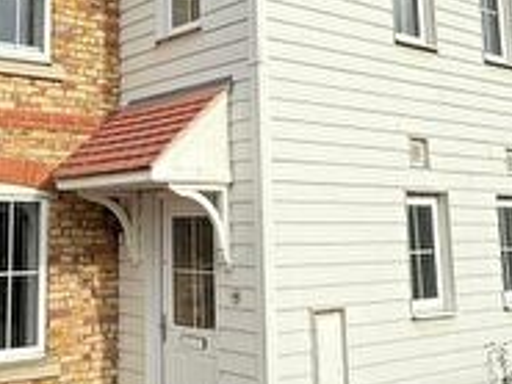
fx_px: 784
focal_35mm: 53
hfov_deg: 35.8
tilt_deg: +11.2
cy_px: 90
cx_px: 166
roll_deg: -0.1
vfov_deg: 27.1
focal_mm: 2.22
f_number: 2.2
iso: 50
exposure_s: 1/1613
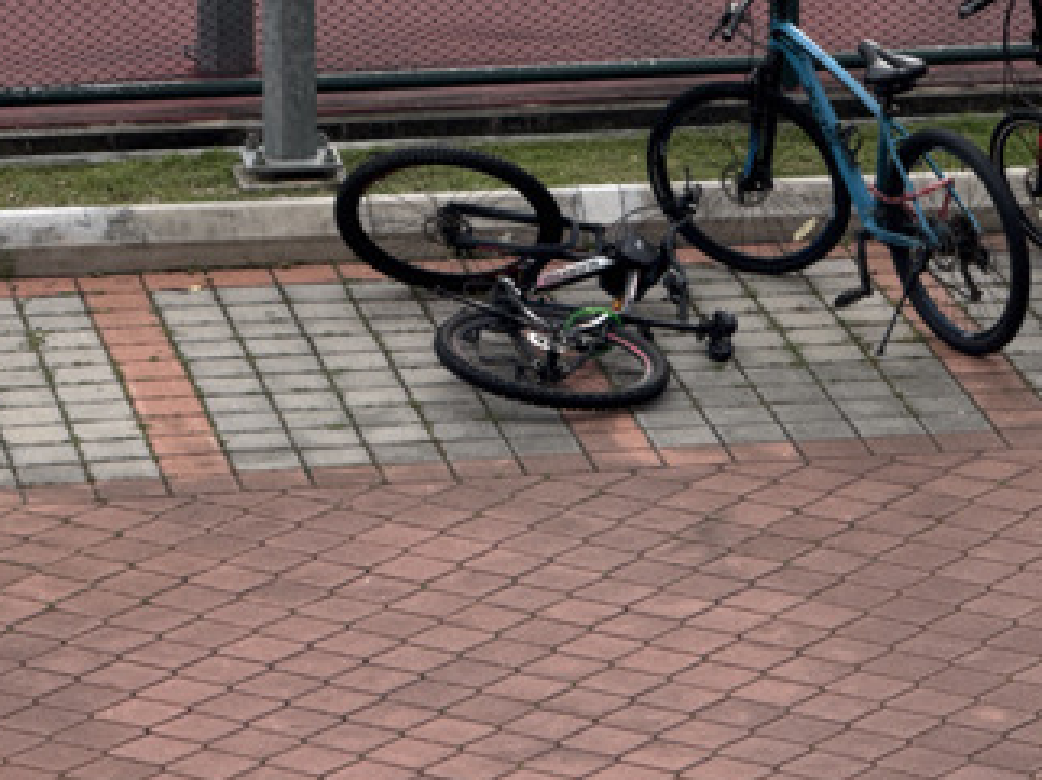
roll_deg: +0.7
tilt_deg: -13.5
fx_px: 7851
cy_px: 66
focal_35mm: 261
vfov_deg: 5.7
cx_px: 984
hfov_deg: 7.6
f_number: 2.8
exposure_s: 1/328
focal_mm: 15.66
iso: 50
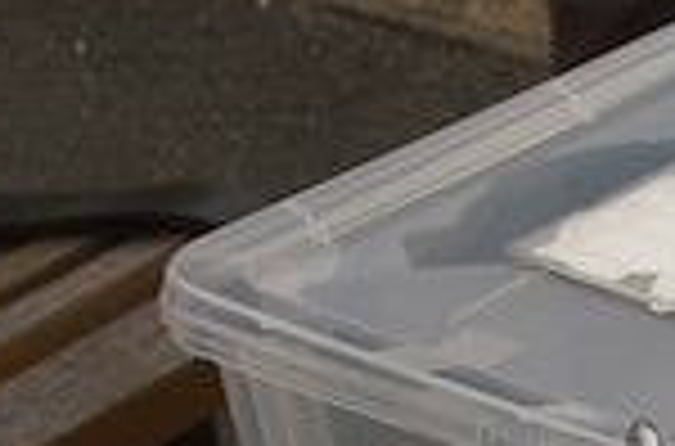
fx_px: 4330
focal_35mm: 232
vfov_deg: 5.8
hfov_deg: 8.2
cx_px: 1593
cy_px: 646
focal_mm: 29
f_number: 9
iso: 200
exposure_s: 1/200
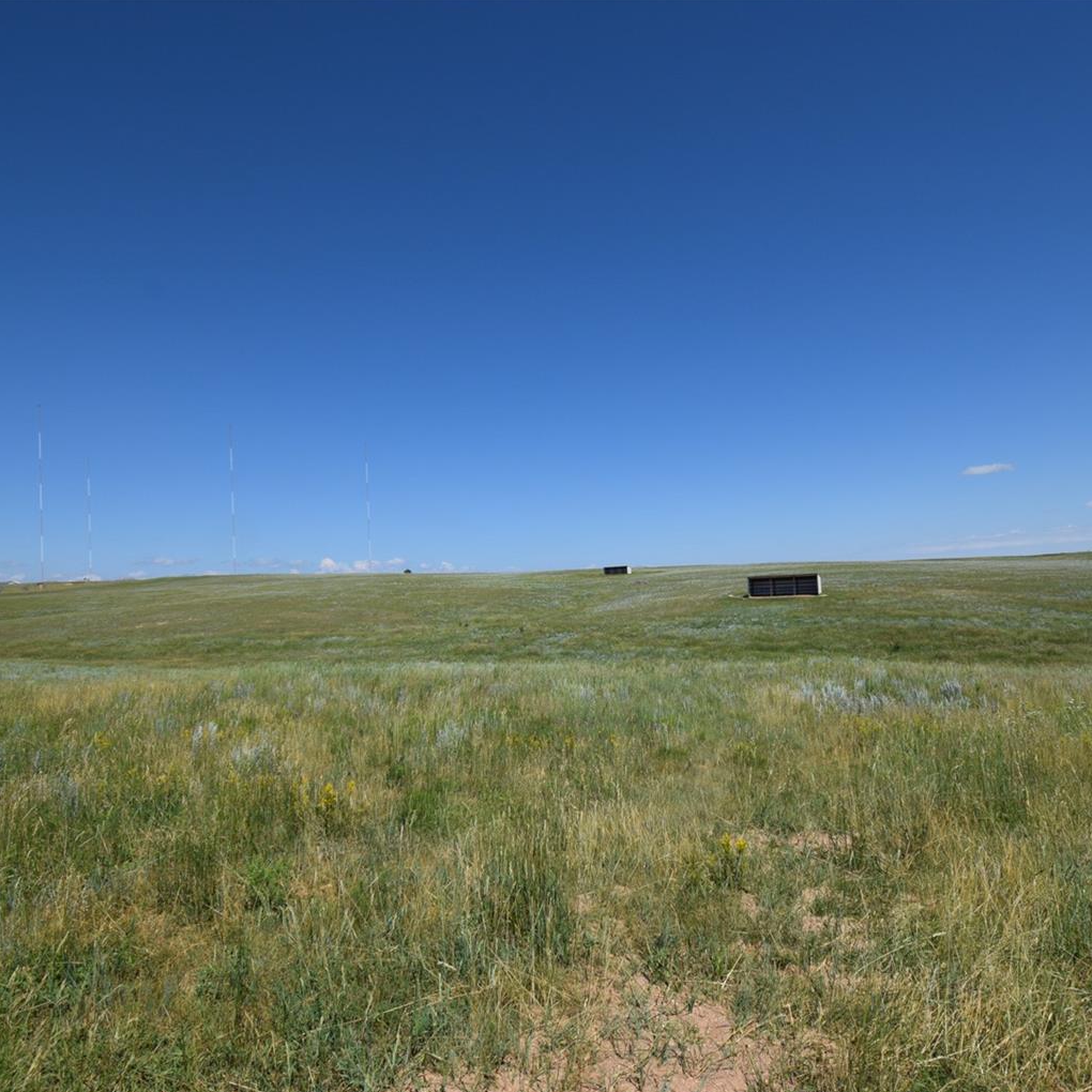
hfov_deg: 74.8
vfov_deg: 74.8
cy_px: 565
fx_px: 714
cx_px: 546
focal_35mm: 20
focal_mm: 10
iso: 200
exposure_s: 1/400
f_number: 10
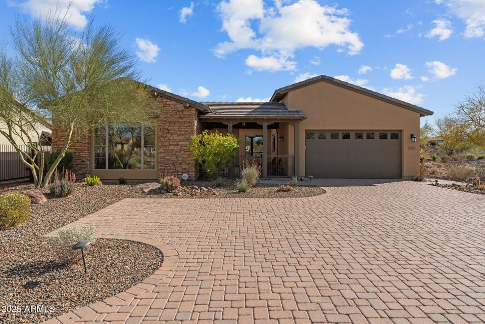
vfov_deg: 53.1
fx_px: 323
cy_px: 162
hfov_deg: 73.7
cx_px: 242
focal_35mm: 24
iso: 400
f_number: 8
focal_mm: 24
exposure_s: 1/1000
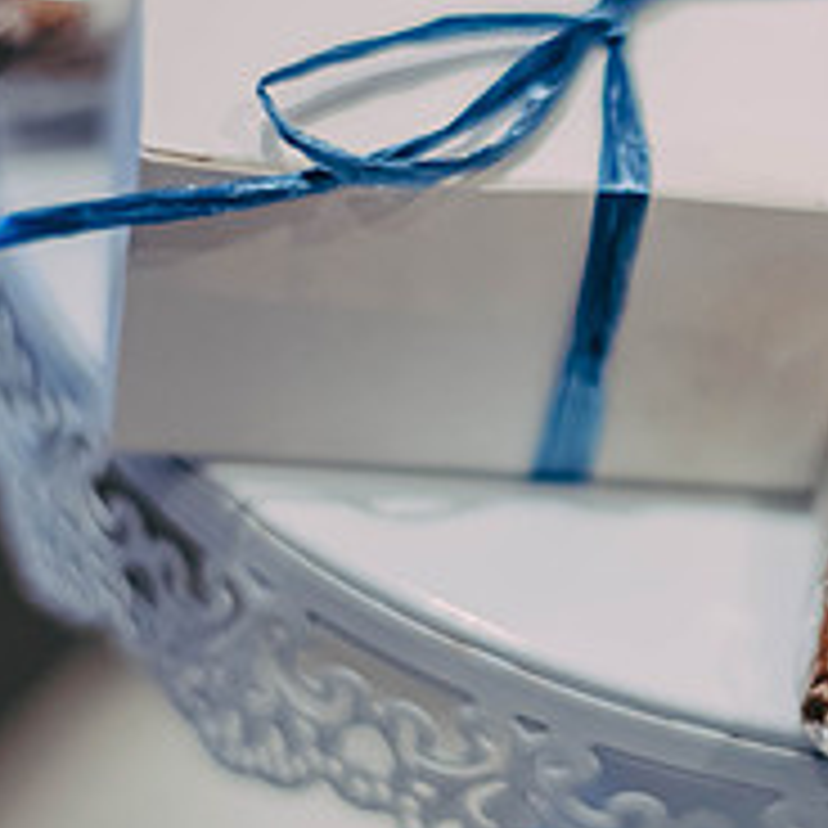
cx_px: 819
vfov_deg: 13.0
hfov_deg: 12.9
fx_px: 3626
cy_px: 394
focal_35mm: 134
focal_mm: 50
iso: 1000
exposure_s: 1/160
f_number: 1.4
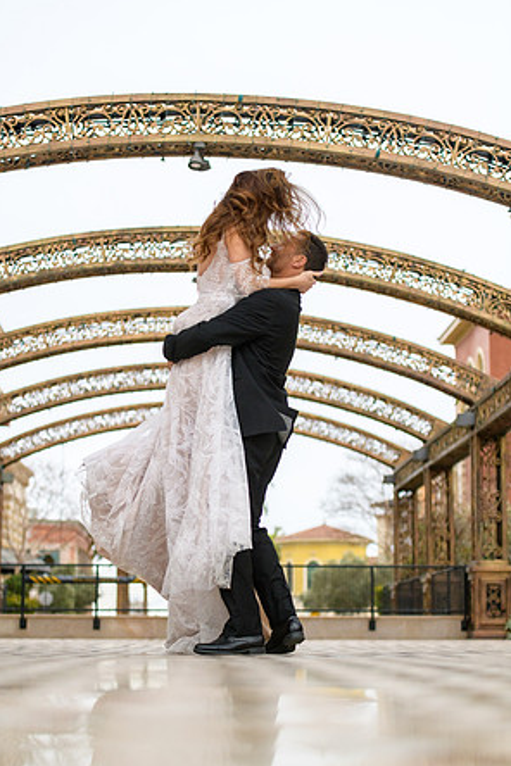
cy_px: 381
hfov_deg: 19.2
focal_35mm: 71
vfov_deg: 28.5
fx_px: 1512
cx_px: 254
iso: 400
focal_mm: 70
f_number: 2.8
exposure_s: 1/3200
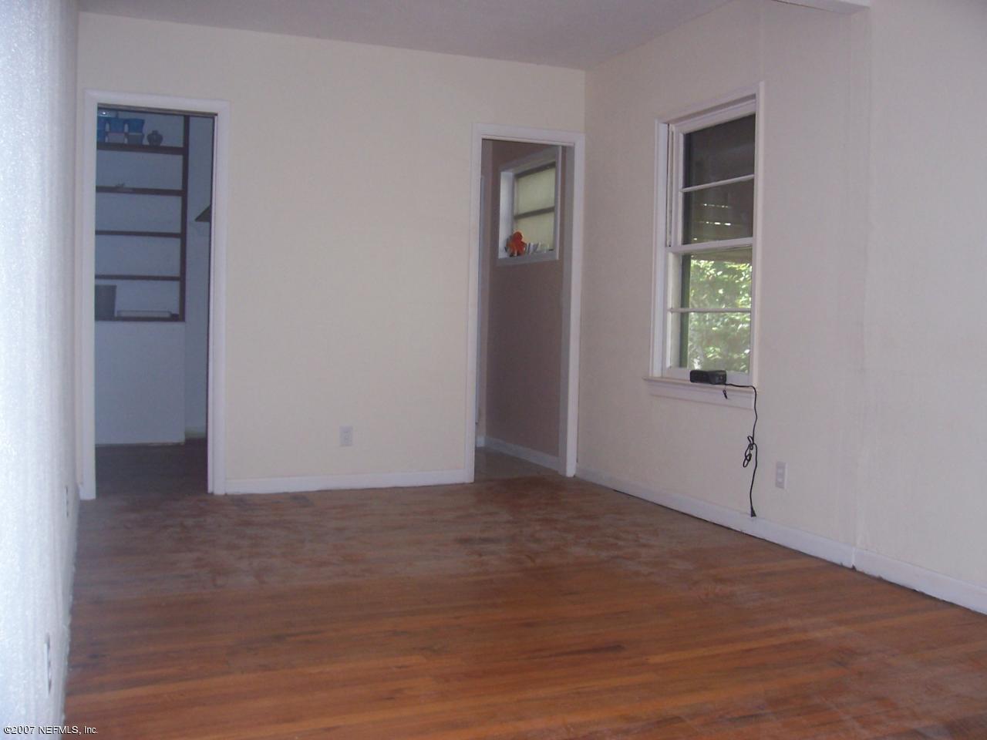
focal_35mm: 34
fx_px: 969
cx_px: 494
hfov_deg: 54.0
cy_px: 370
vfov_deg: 41.8
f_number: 2.7
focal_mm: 5.6
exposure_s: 1/60
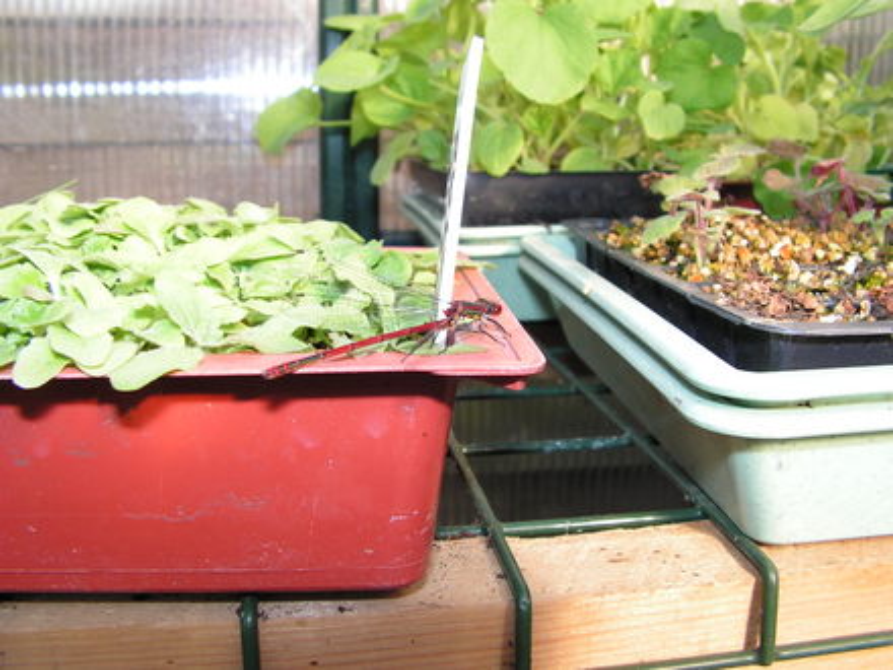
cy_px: 335
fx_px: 929
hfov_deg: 51.4
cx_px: 446
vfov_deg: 39.7
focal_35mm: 36
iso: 64
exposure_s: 1/125
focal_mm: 6
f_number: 4.8
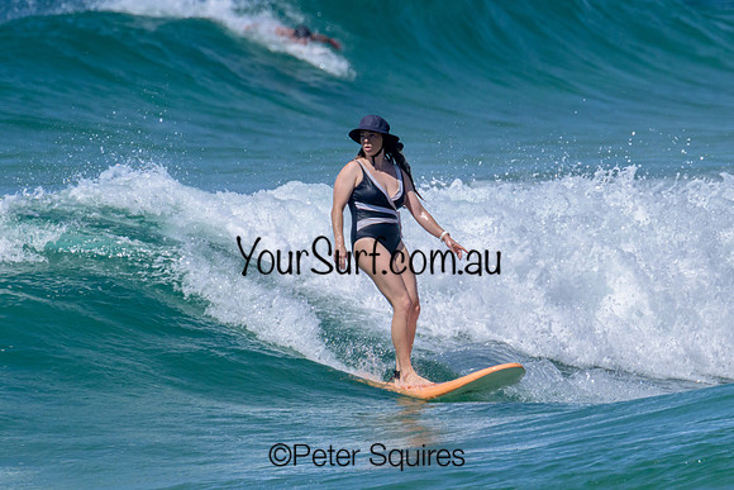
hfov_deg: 1.9
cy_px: 224
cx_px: 317
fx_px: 22163
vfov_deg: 1.3
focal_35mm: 1087
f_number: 16
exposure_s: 1/2000
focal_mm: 800
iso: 1250
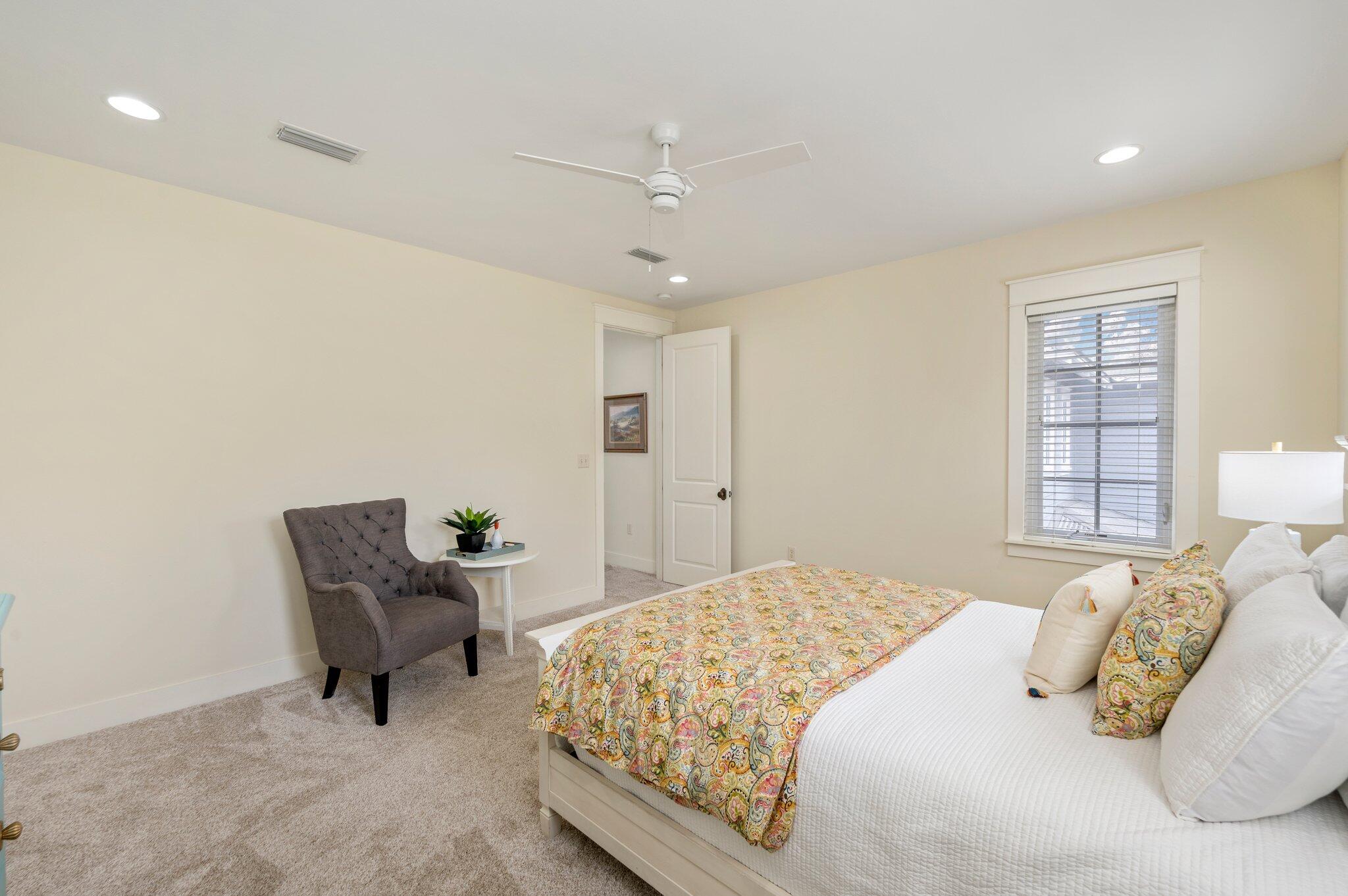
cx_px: 674
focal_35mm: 14
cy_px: 448
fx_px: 524
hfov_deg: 104.3
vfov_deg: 81.1
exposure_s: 1/30
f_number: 9
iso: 320
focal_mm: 14
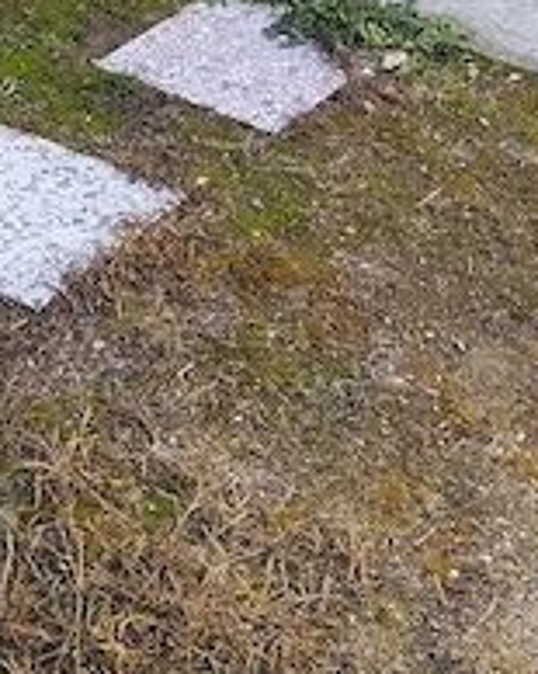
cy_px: -455
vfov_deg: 14.8
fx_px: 2331
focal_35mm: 117
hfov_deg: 13.0
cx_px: 17
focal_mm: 4.22
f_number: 1.8
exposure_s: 1/150
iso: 50
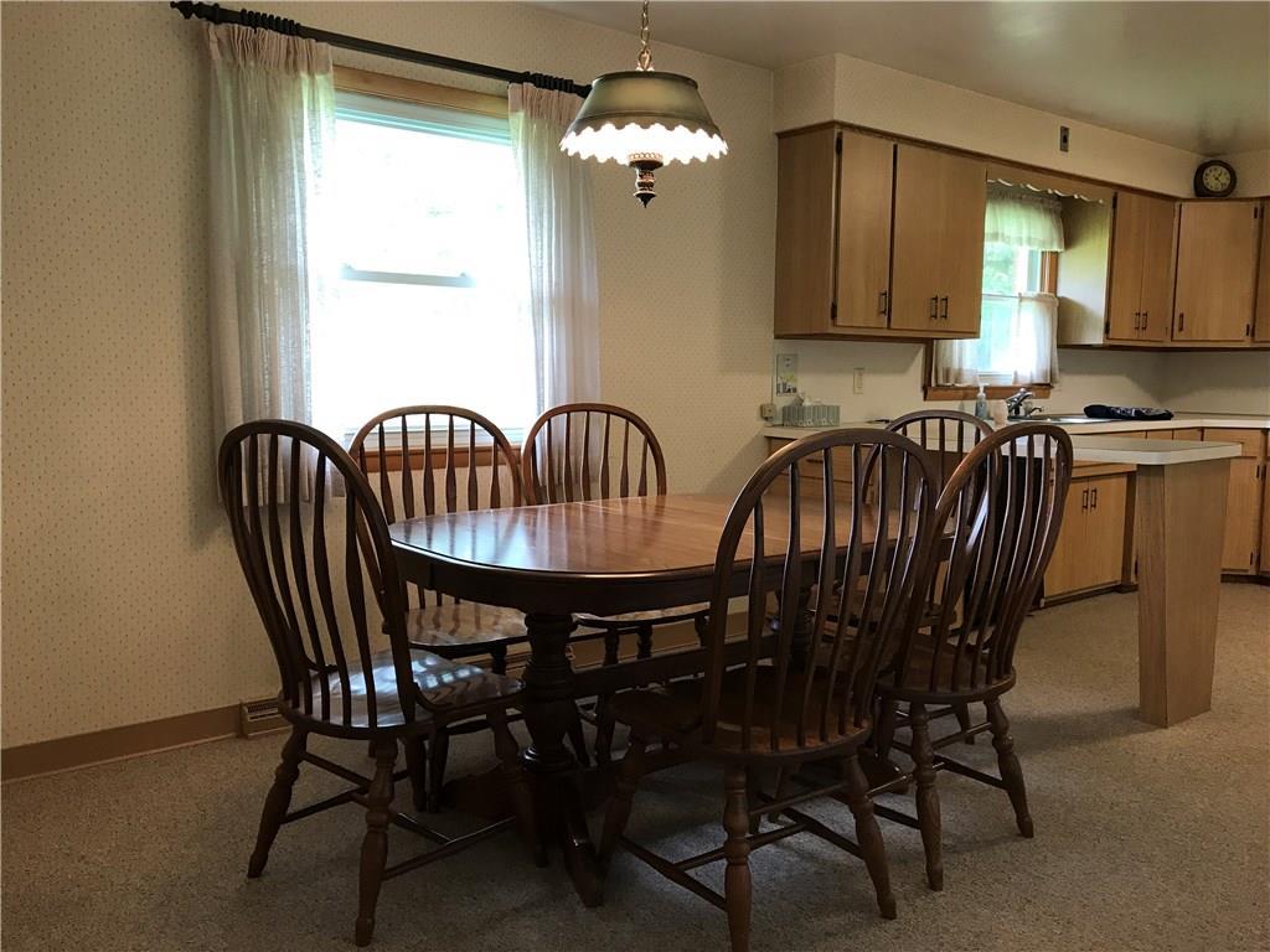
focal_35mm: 28
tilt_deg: -4.8
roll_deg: +0.3
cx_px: 635
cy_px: 476
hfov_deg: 63.4
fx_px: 1027
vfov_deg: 49.7
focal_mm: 3.99
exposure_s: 1/24
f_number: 1.8
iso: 32
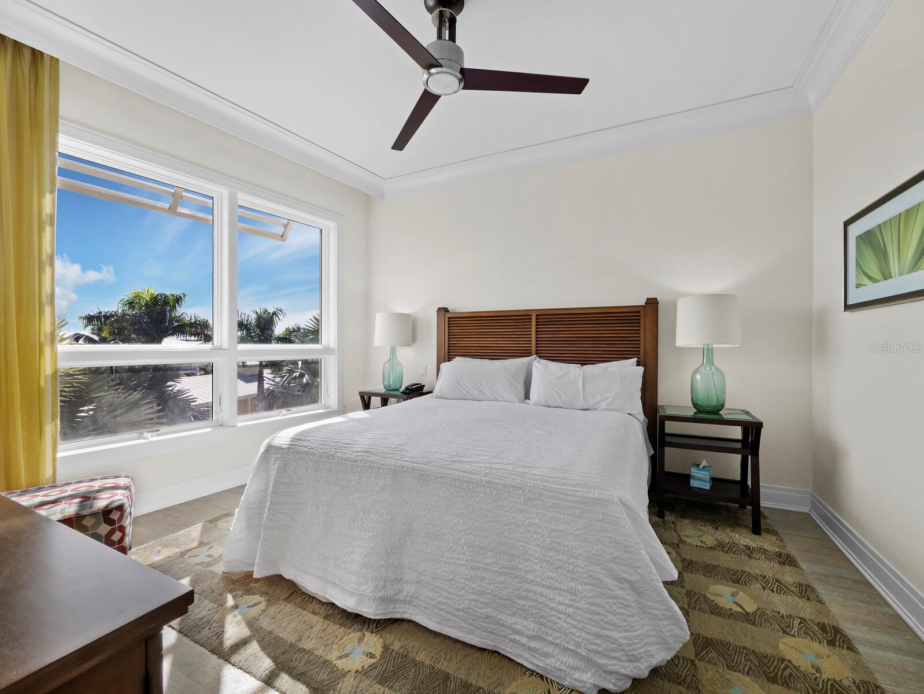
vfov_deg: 85.7
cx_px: 462
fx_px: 374
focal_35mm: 14
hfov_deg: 102.0
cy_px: 347
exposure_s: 1/40
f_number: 9
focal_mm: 7
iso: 640
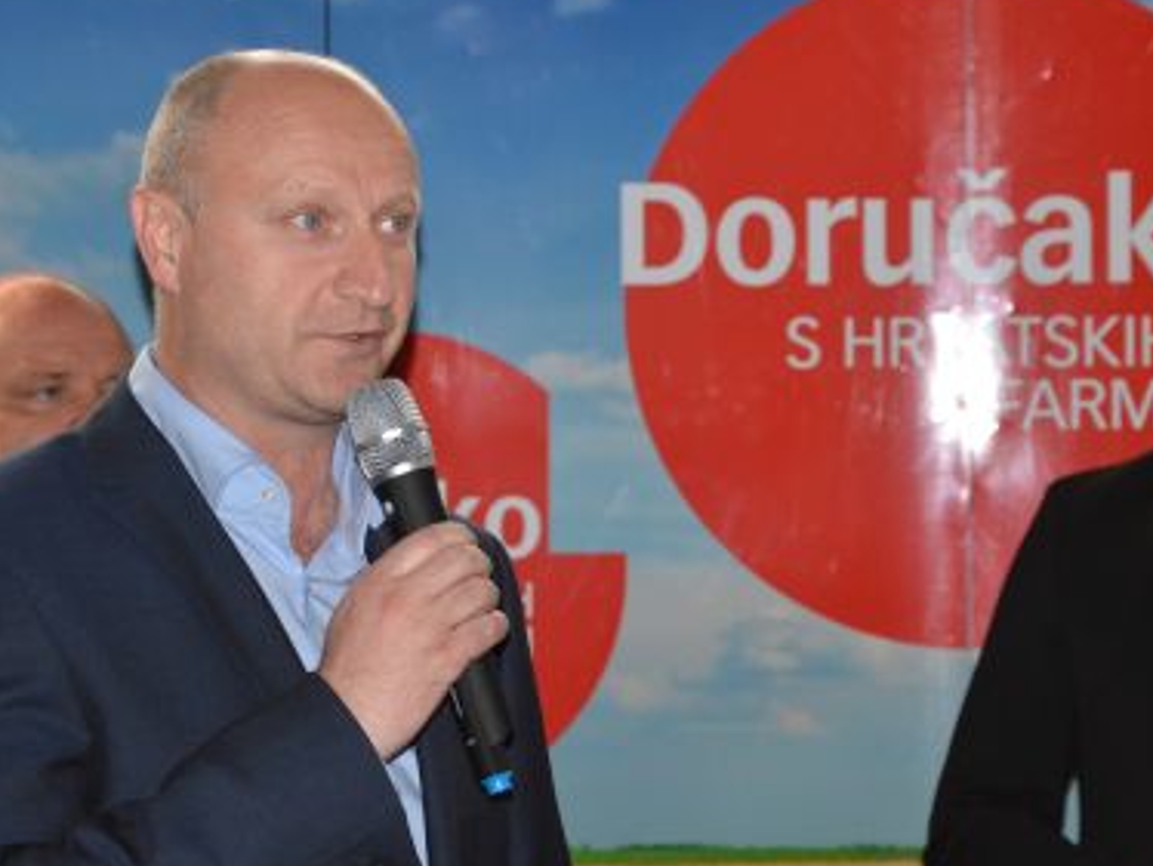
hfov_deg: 14.0
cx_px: 700
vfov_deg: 10.5
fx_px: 4699
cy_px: 317
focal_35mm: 141
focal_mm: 62
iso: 500
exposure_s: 1/160
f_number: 5.3
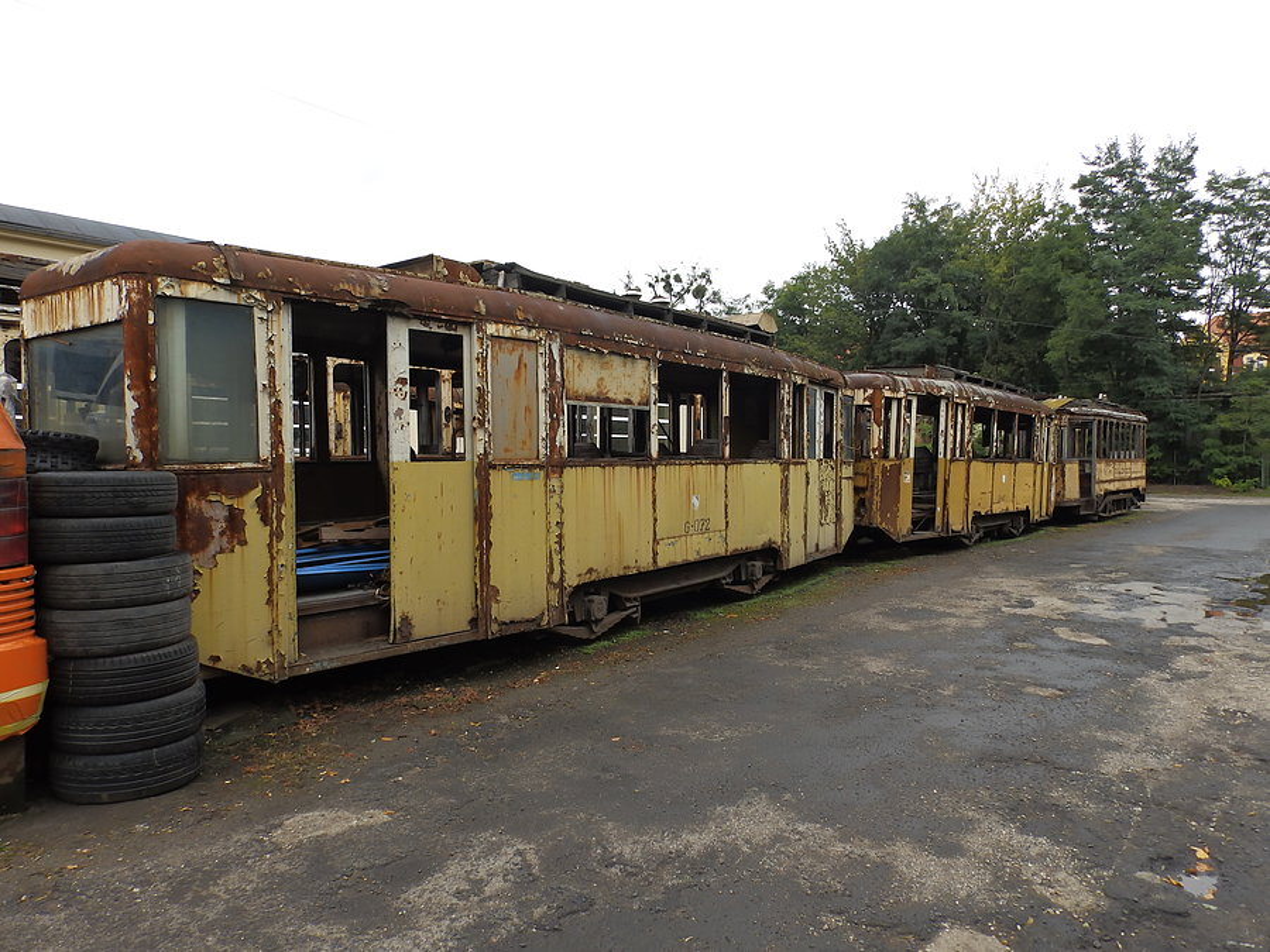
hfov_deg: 76.4
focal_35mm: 22
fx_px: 807
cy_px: 476
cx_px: 635
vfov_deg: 61.1
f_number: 4.5
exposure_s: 1/160
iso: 80
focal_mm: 4
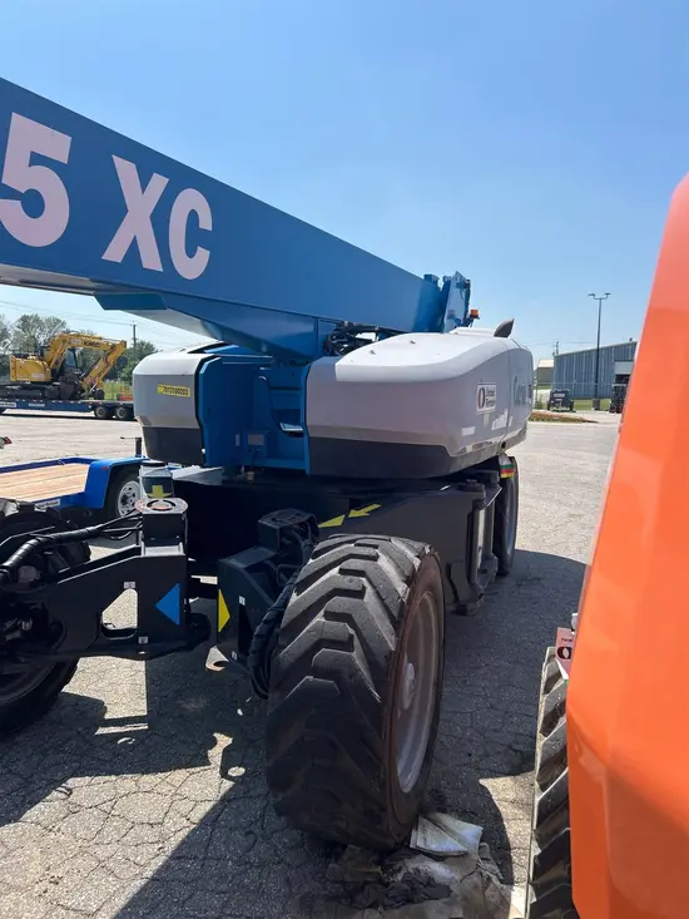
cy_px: 460
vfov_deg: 67.3
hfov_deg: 53.1
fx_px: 690
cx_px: 344
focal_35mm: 26
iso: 50
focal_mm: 5.7
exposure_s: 1/4115
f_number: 1.5
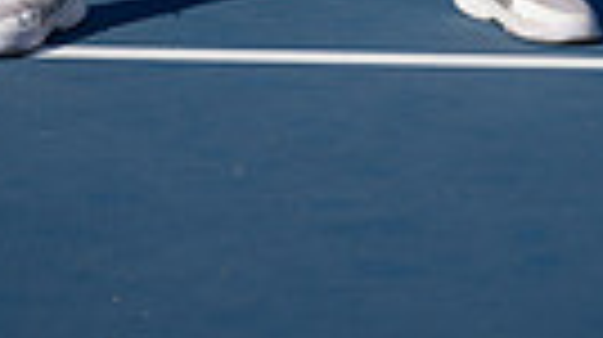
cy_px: -667
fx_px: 2875
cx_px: 320
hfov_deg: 12.0
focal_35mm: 180
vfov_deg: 6.2
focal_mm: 51
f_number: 5.6
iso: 100
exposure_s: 1/640
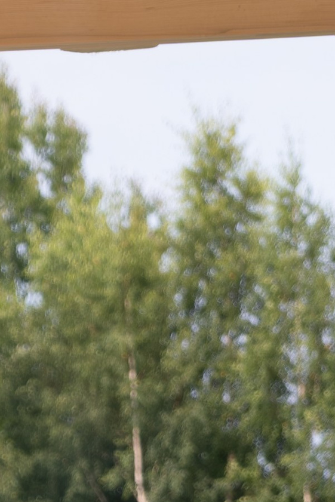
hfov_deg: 3.6
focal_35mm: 379
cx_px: 11
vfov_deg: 5.4
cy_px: 790
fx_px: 5288
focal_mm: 55
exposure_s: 1/1000
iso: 200
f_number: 3.6
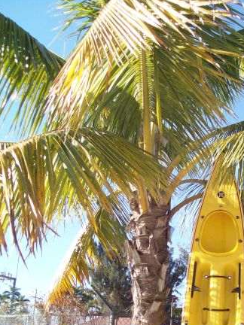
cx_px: 167
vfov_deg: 37.6
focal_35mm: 50
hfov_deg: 28.9
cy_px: 224
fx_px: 470
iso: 80
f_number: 2.7
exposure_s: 1/647
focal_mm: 6
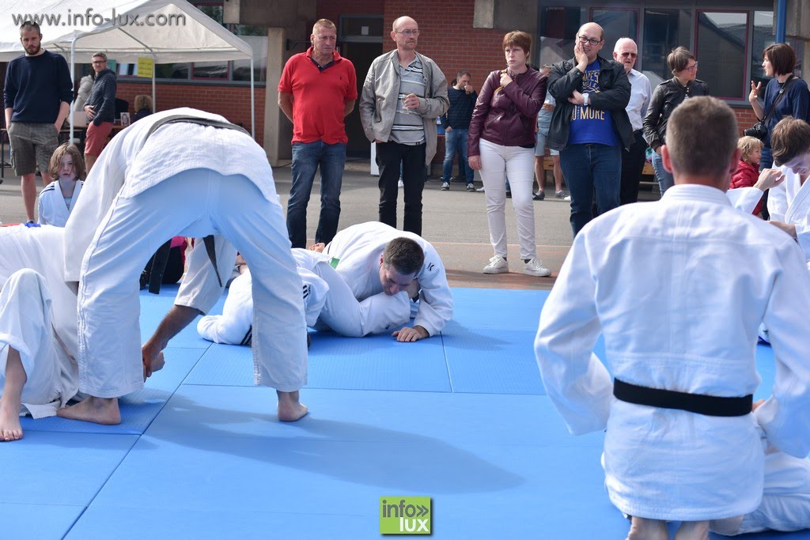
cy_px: 270
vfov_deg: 18.2
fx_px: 1688
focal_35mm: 75
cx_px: 405
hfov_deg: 27.0
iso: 100
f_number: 5.6
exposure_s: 1/500
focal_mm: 50
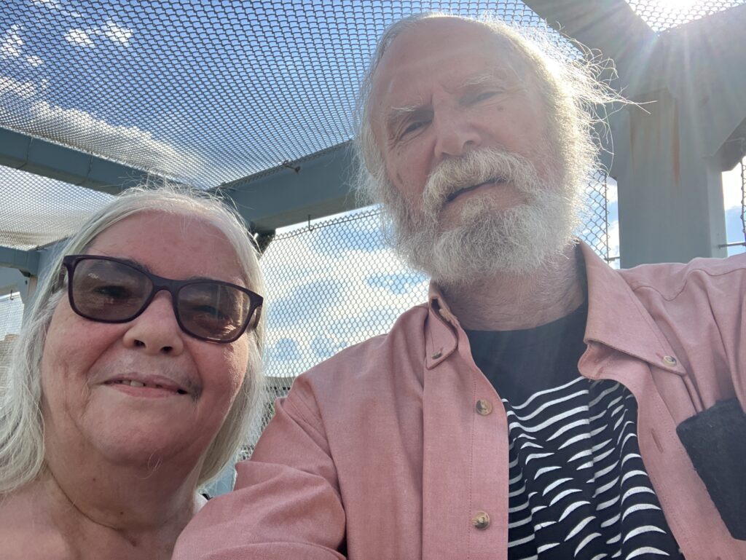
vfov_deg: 44.2
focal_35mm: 32
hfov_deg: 56.8
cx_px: 373
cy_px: 280
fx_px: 690
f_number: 2.2
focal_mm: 2.87
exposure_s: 1/474
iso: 20
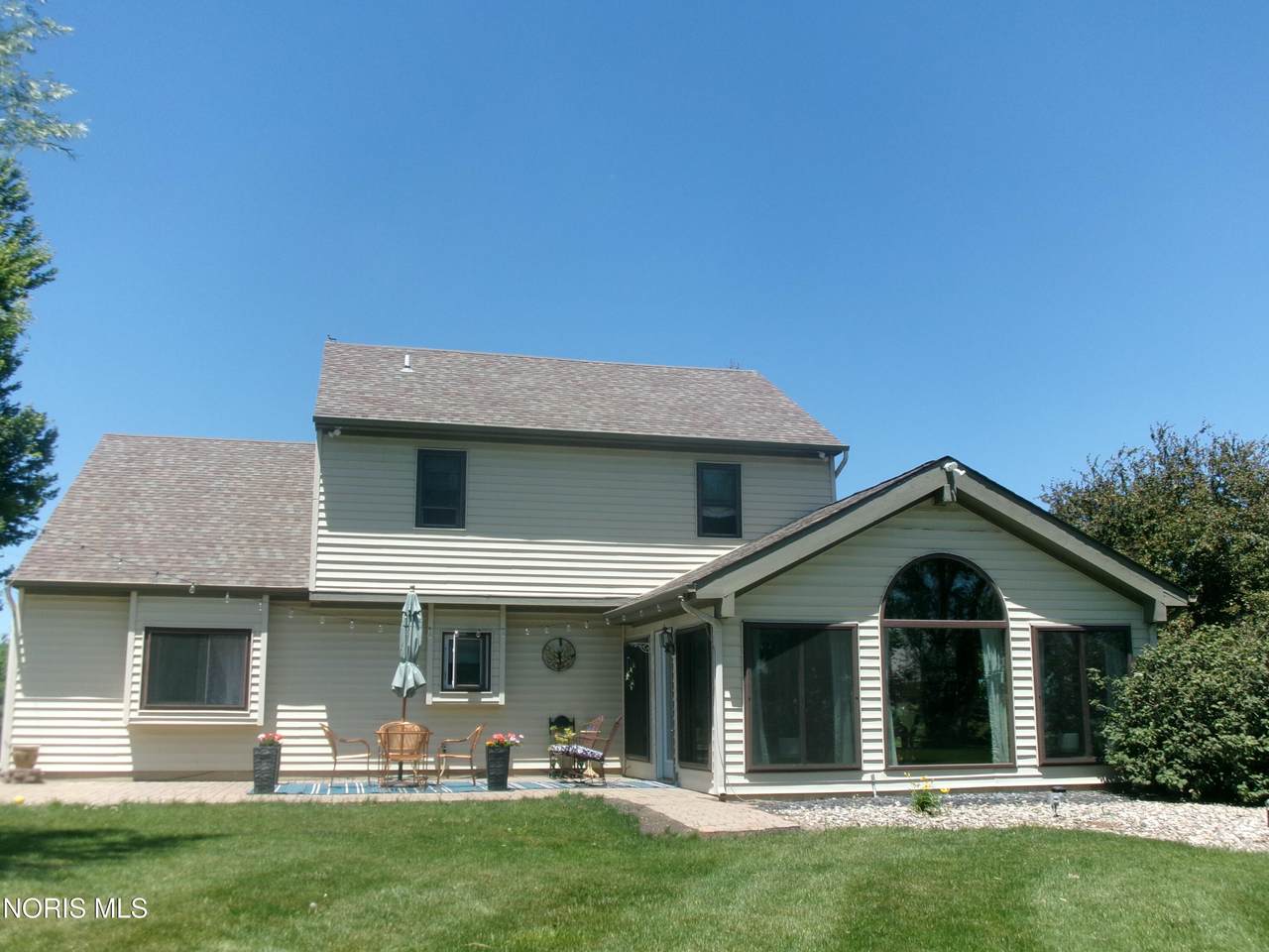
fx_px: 1320
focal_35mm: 36
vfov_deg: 39.7
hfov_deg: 51.4
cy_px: 476
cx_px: 634
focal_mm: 6.4
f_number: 11.8
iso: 100
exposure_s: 1/90
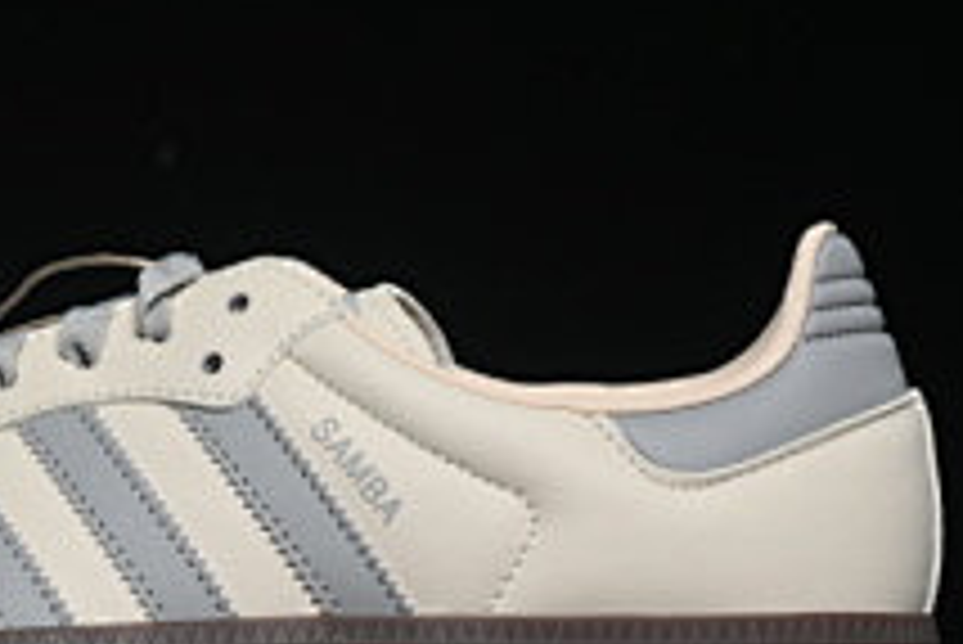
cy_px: 290
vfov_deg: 7.9
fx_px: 4684
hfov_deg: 11.7
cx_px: 176
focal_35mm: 175
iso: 160
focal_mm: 50
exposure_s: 1/60
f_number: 7.1
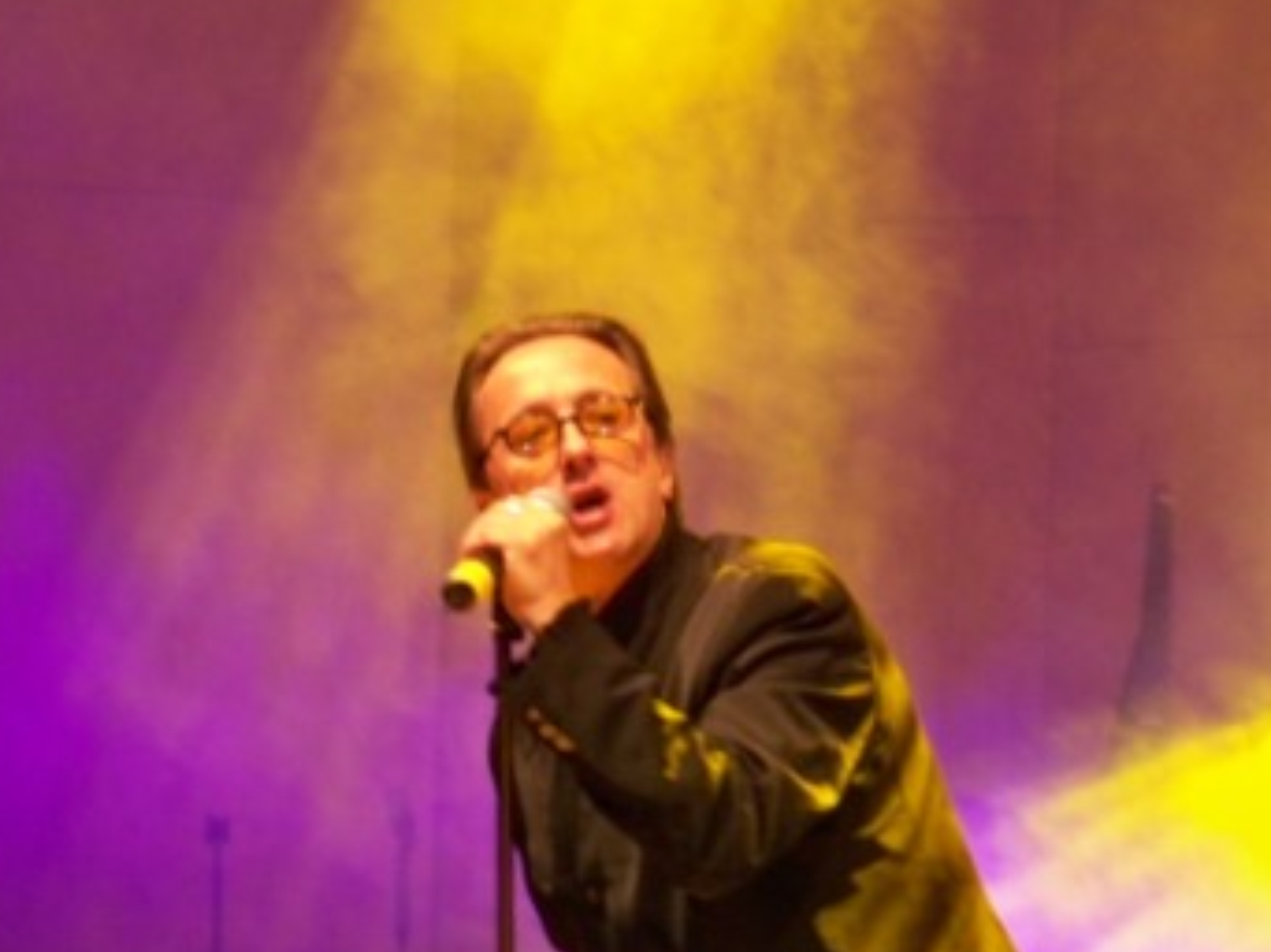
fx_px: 9613
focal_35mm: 262
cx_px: 717
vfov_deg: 5.7
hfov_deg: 7.6
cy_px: 517
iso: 400
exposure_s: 1/40
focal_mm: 29.3
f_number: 3.6
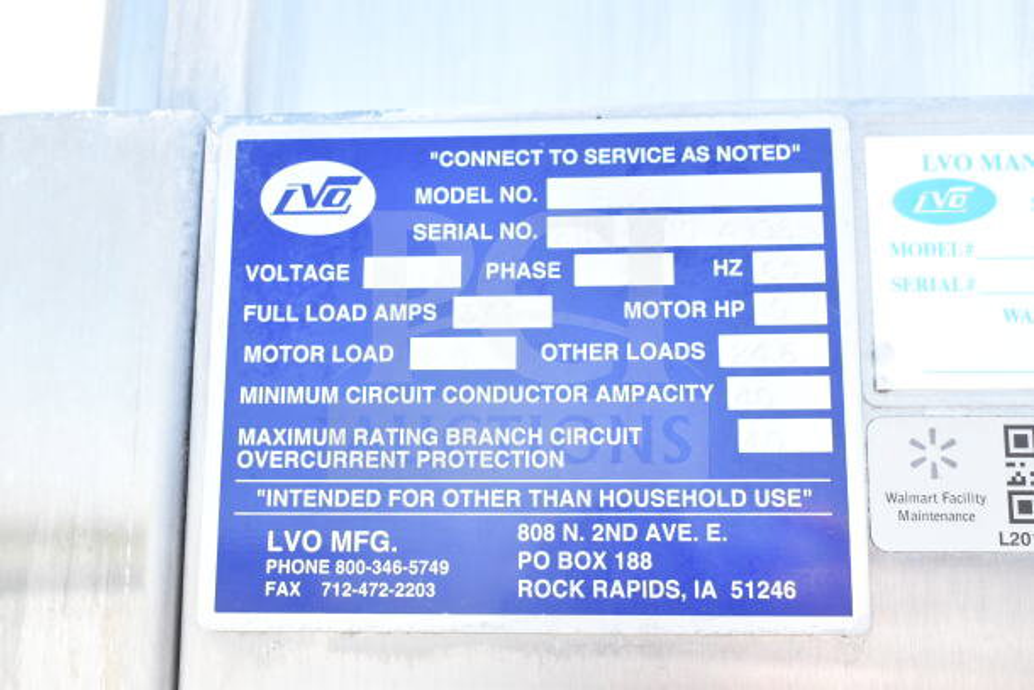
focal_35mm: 46
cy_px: 345
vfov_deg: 29.0
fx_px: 1336
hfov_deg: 42.3
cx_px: 517
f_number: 9
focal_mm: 31
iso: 1600
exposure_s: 1/500
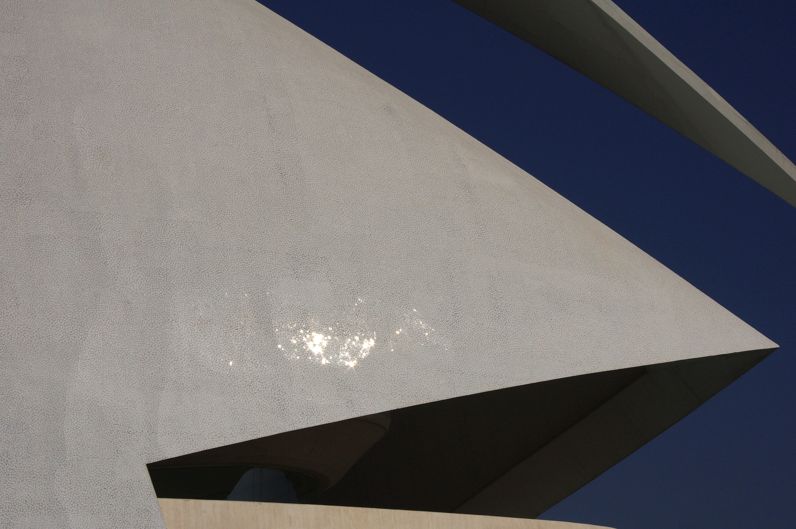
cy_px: 264
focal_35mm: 105
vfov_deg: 13.0
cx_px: 398
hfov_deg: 19.5
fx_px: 2319
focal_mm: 70
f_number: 18
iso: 400
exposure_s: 1/2000
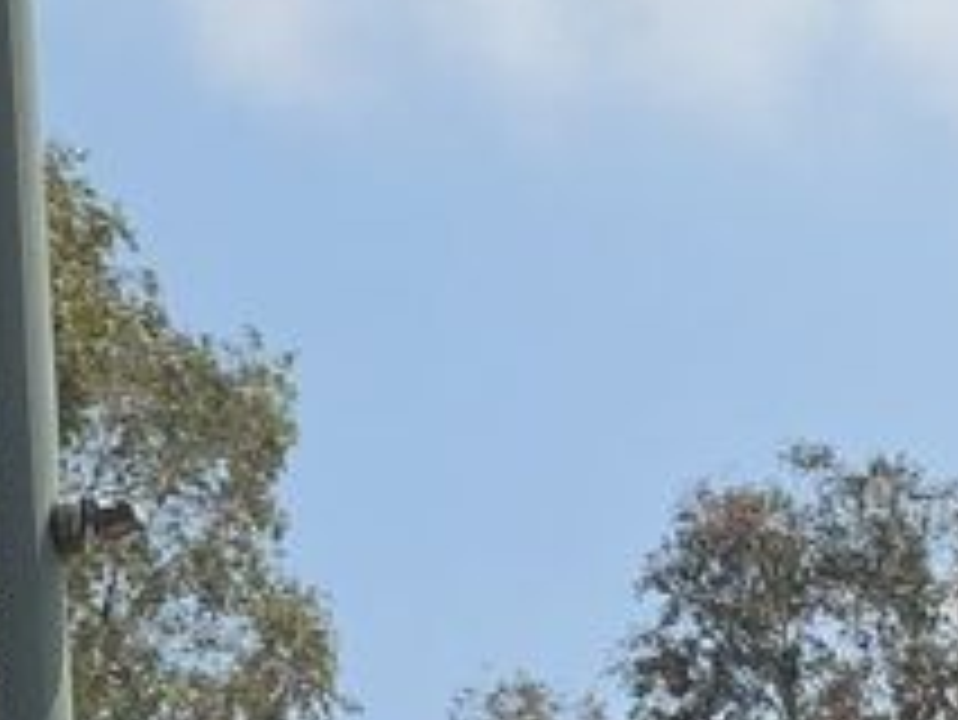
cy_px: 2524
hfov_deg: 11.4
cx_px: 373
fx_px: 4790
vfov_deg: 7.1
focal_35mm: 173
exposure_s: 1/6148
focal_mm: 6.5
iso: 64
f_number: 1.4
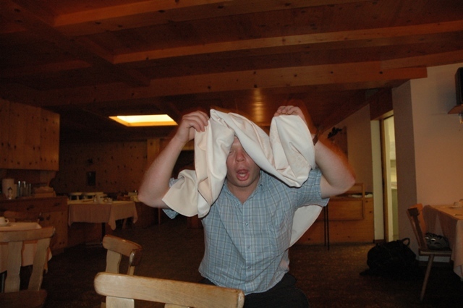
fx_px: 347
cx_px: 232
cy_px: 154
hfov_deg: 67.4
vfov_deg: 47.9
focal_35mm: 27
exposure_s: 1/60
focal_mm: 18
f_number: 4.5
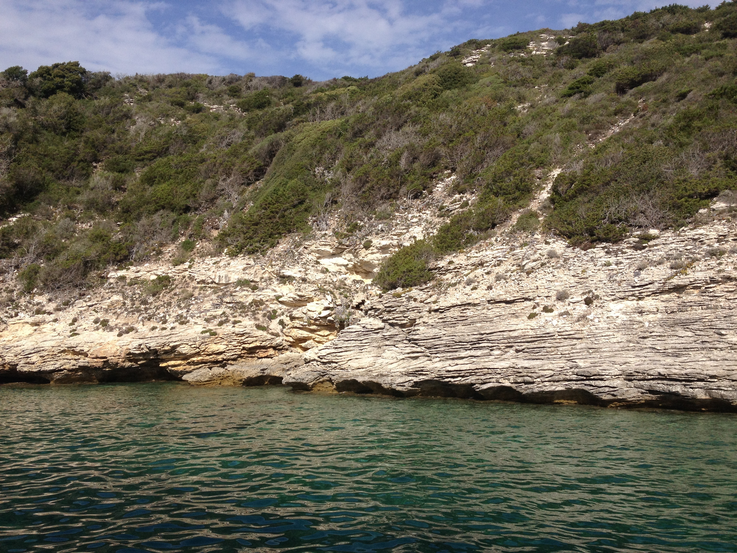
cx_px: 368
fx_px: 745
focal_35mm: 35
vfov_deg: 40.7
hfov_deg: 52.6
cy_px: 276
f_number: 2.4
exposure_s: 1/2404
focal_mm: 4.28
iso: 64
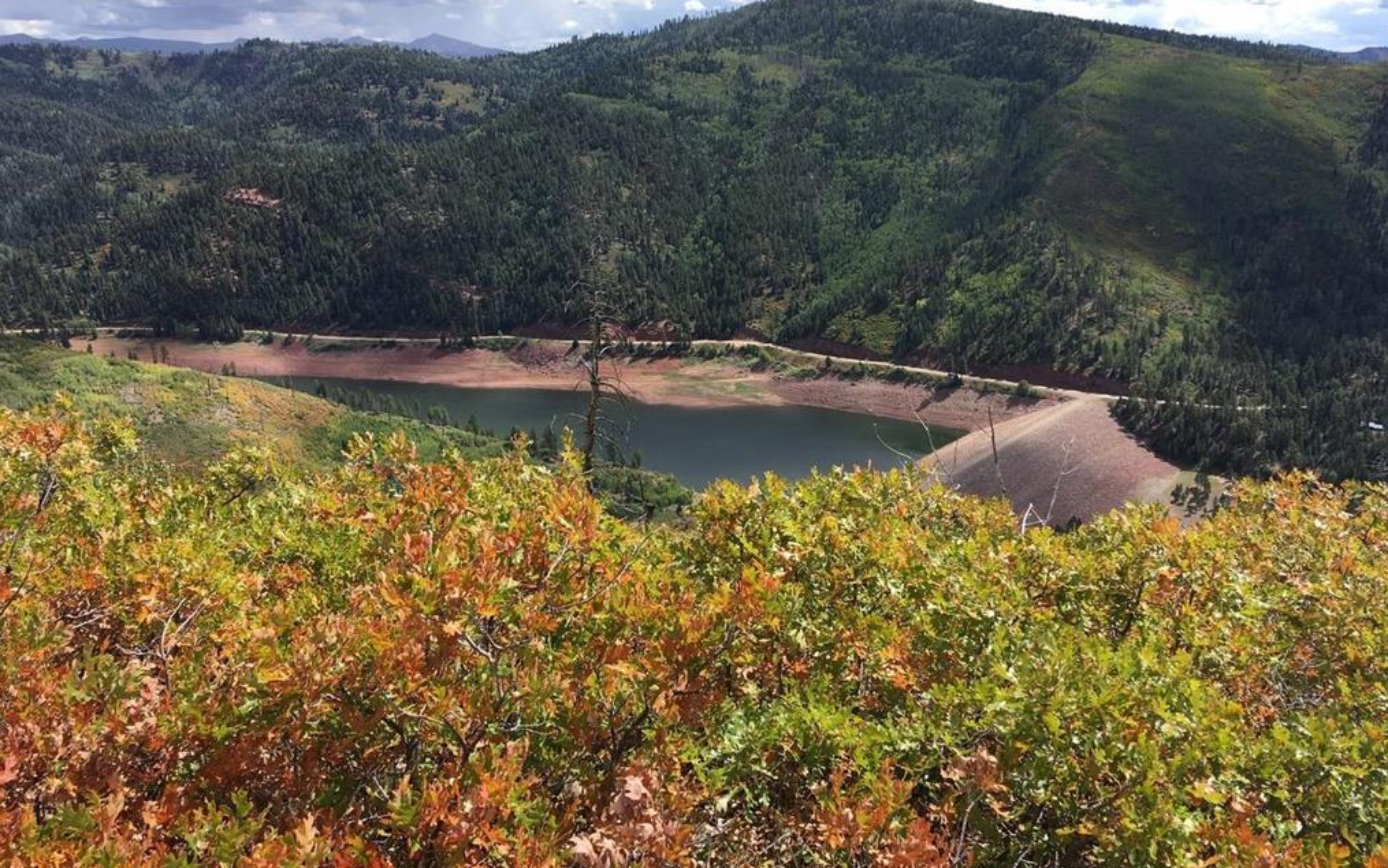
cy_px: 426
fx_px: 1173
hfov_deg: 61.2
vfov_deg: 40.6
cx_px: 691
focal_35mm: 31
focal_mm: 4.15
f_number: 2.2
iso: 25
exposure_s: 1/962
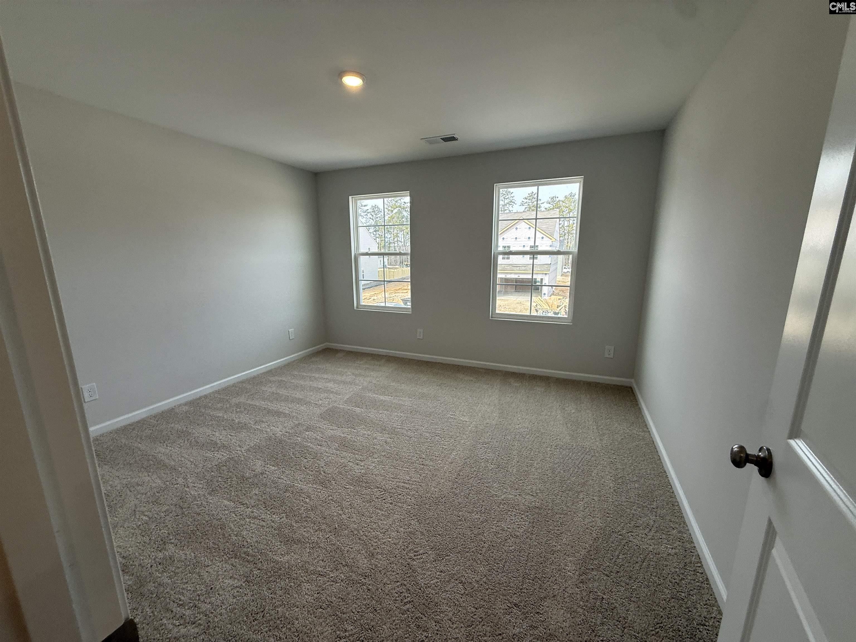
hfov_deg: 102.1
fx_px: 346
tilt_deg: -9.1
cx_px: 428
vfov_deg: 85.7
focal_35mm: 14
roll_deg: +0.6
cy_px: 321
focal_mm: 2.22
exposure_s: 1/140
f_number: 2.2
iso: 50
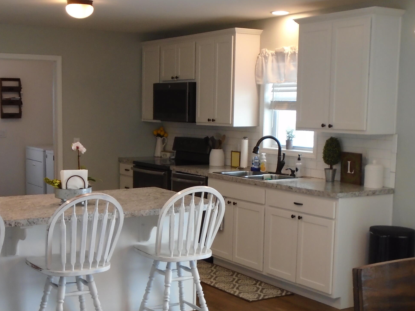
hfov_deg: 34.2
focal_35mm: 56
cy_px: 198
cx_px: 159
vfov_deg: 26.0
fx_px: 671
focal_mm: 6.4
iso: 200
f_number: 3.8
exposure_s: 1/40
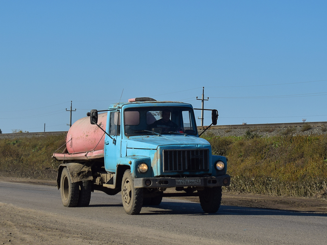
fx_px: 709
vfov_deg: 19.6
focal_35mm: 75
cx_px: 161
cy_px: 123
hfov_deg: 26.0
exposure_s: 1/1000
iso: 100
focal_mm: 46
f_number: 5.6
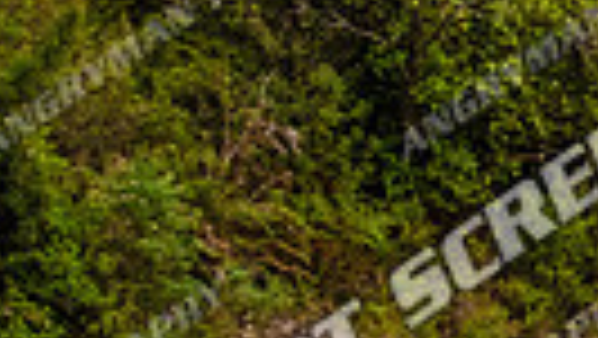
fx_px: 3491
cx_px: 1200
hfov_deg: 9.2
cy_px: 723
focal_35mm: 220
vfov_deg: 5.4
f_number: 3.5
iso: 500
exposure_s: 1/1250
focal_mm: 32
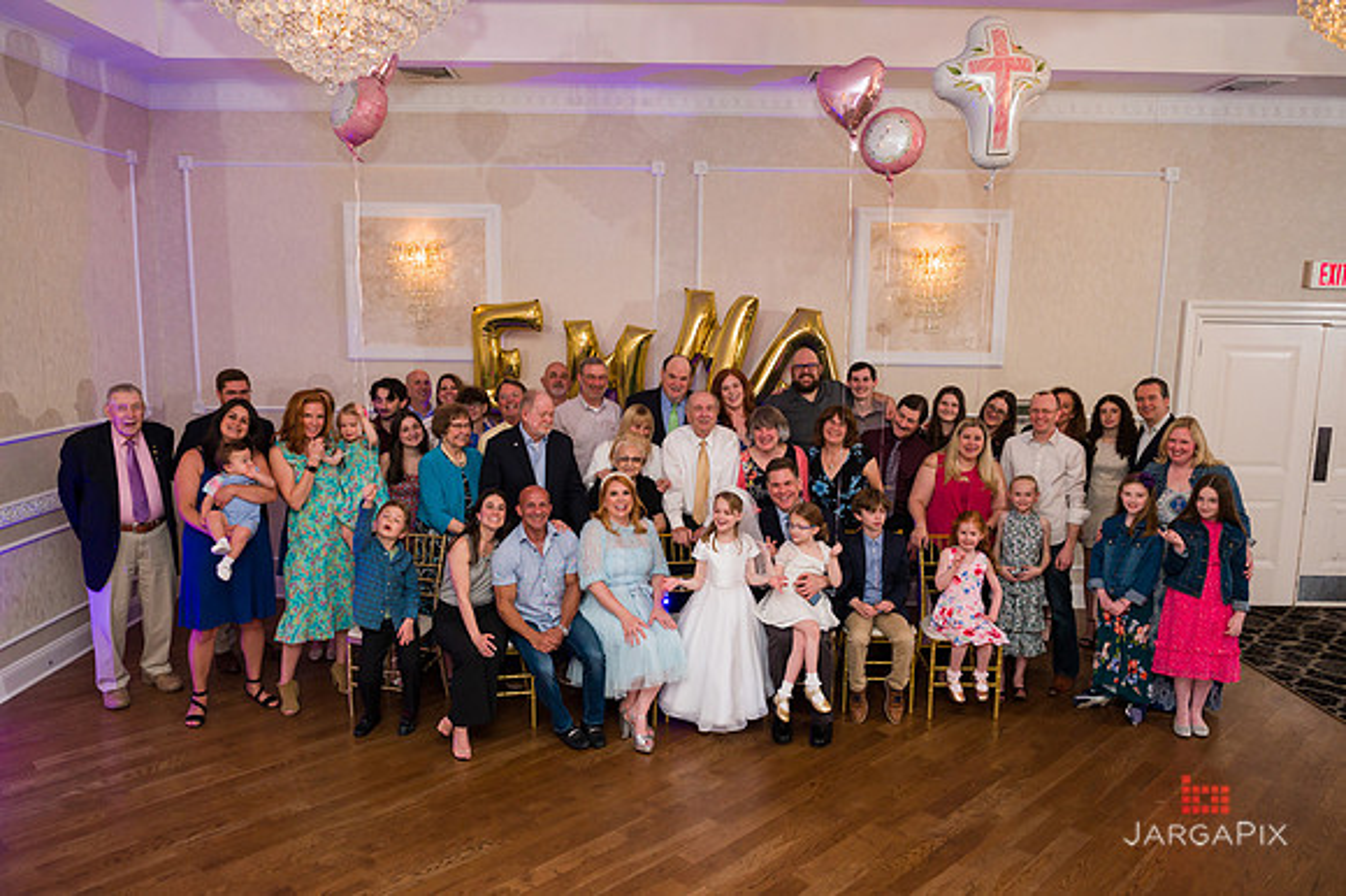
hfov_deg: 69.4
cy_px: 448
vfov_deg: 49.5
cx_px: 673
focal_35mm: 26
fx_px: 972
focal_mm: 26
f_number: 5
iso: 1250
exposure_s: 1/200
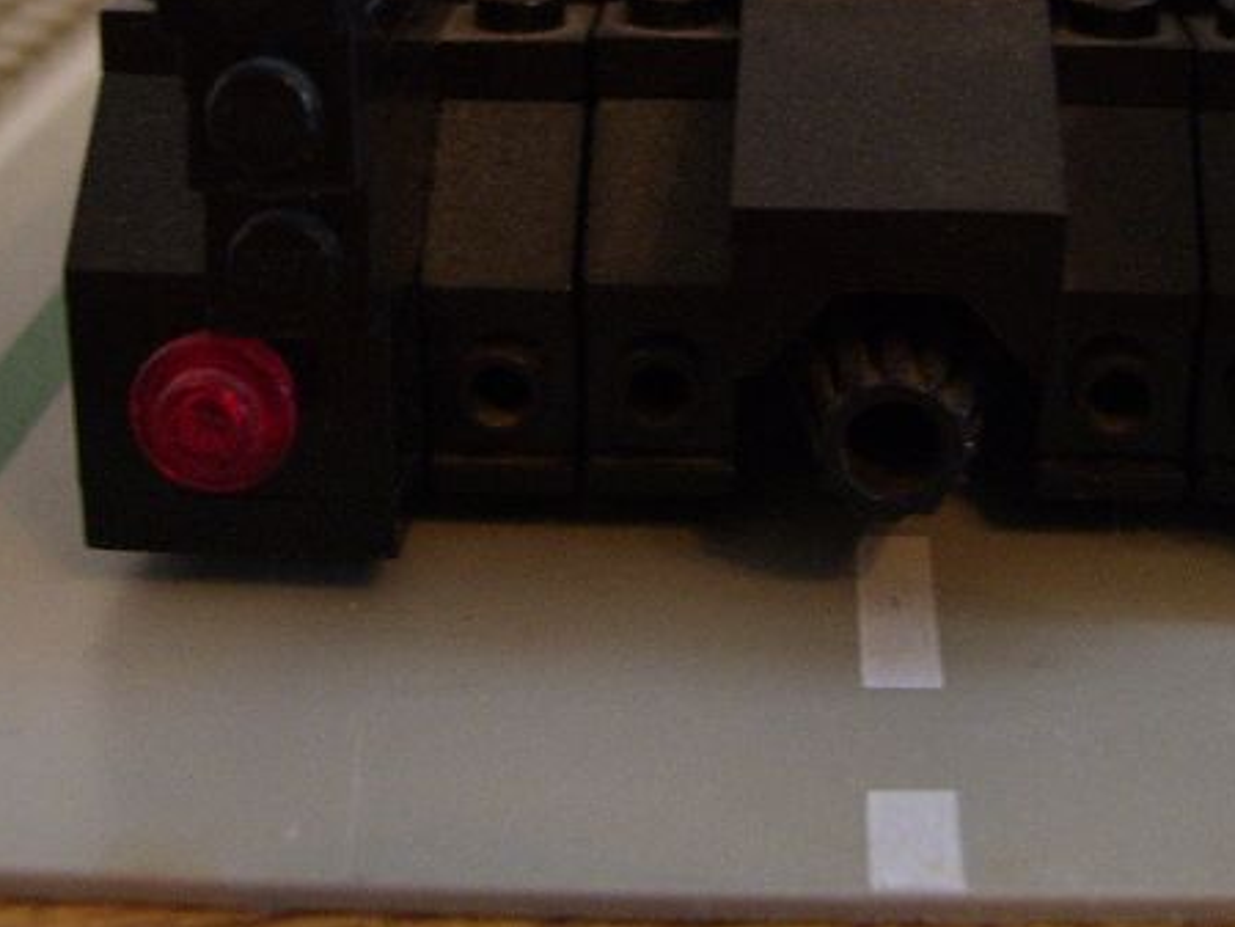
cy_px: 72
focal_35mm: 70
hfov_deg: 27.6
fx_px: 2498
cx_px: 833
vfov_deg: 20.5
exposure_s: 1/8
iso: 160
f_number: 2.7
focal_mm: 6
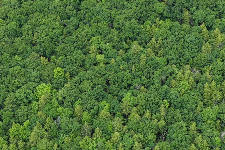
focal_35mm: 64
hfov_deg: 31.3
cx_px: 141
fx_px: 400
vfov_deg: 20.5
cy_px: 154
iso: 100
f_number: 2.8
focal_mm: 14.45
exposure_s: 1/320
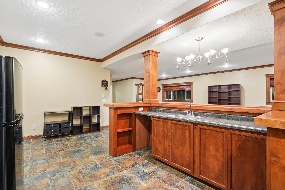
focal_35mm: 16
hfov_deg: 96.7
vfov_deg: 73.7
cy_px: 95
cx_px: 142
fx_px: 127
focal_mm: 16
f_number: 8
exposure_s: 1/5
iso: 800
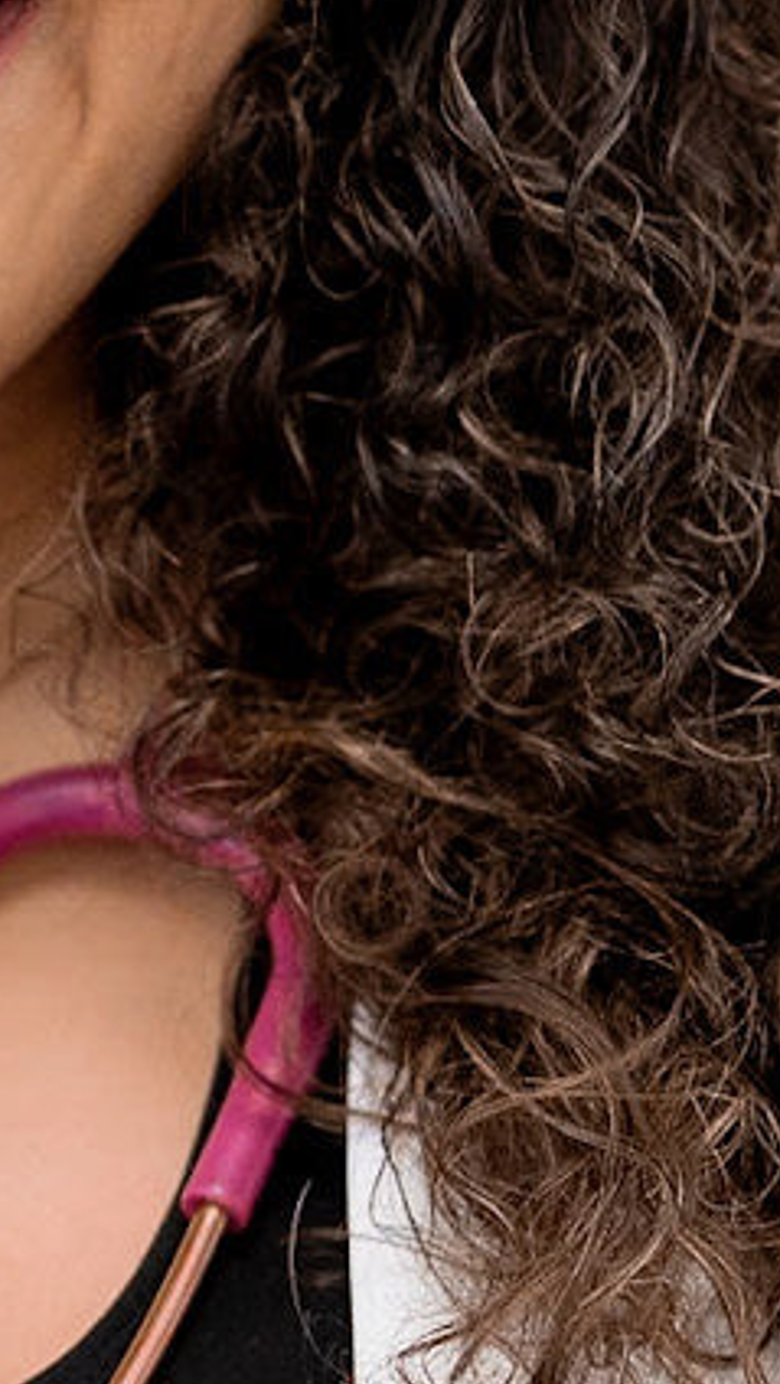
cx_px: -259
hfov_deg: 6.8
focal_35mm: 177
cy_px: 339
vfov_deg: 12.1
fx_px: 6498
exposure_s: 1/640
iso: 640
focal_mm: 35
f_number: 2
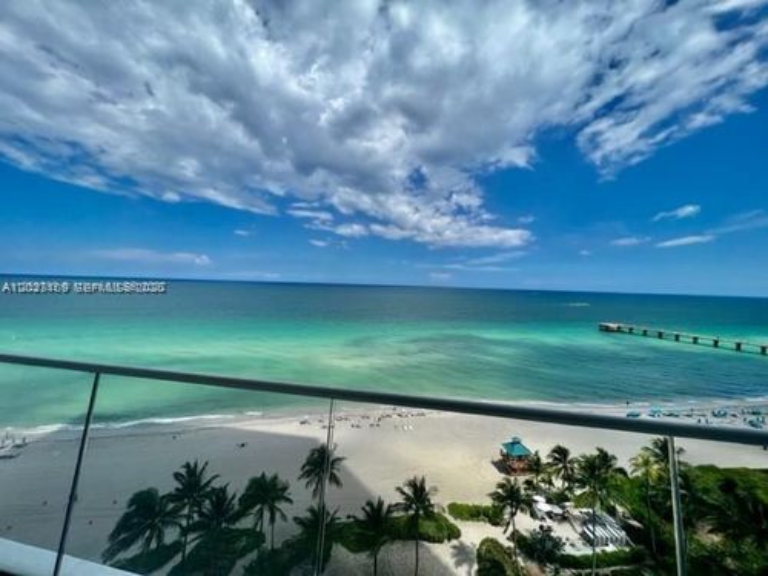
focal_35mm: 13
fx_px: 288
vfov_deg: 89.9
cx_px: 384
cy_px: 288
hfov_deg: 106.2
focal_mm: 1.57
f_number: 1.8
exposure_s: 1/2732
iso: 32
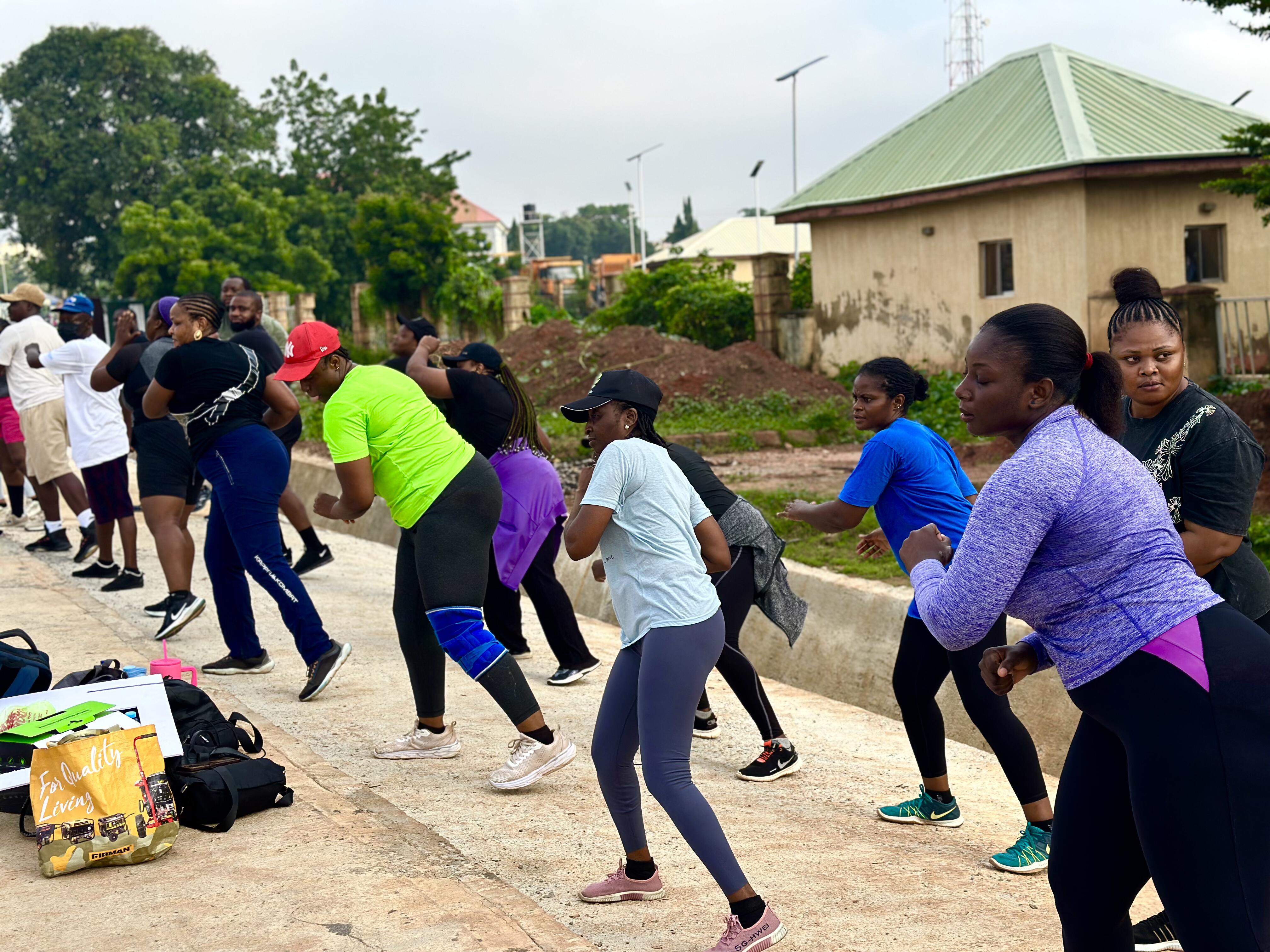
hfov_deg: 39.7
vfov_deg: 30.3
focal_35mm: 48
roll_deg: +2.1
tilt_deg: -4.7
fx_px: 1761
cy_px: 476
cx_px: 635
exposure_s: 1/1323
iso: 80
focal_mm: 6.86
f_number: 1.78
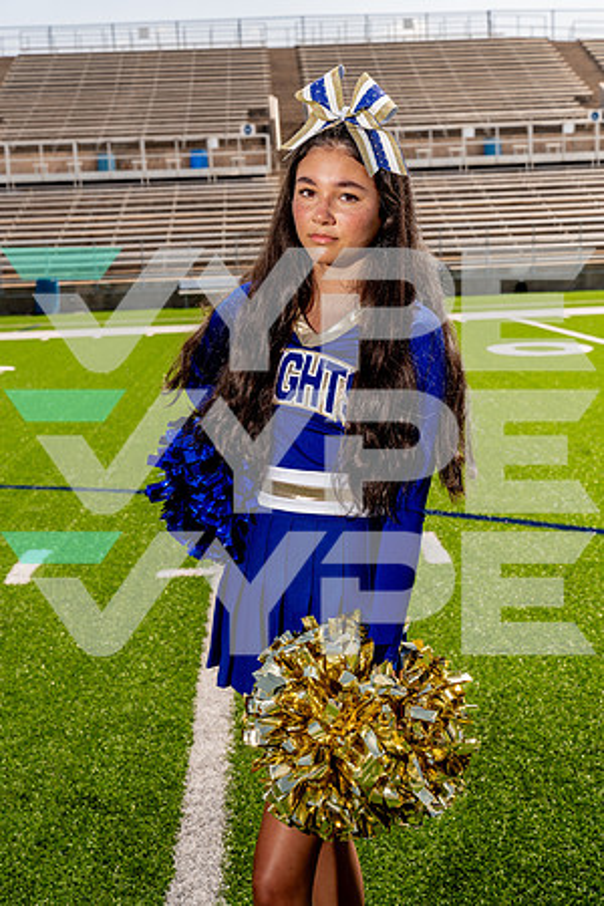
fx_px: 1258
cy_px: 453
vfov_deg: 39.6
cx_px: 302
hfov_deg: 27.0
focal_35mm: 50
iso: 100
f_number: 7.1
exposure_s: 1/250
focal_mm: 50
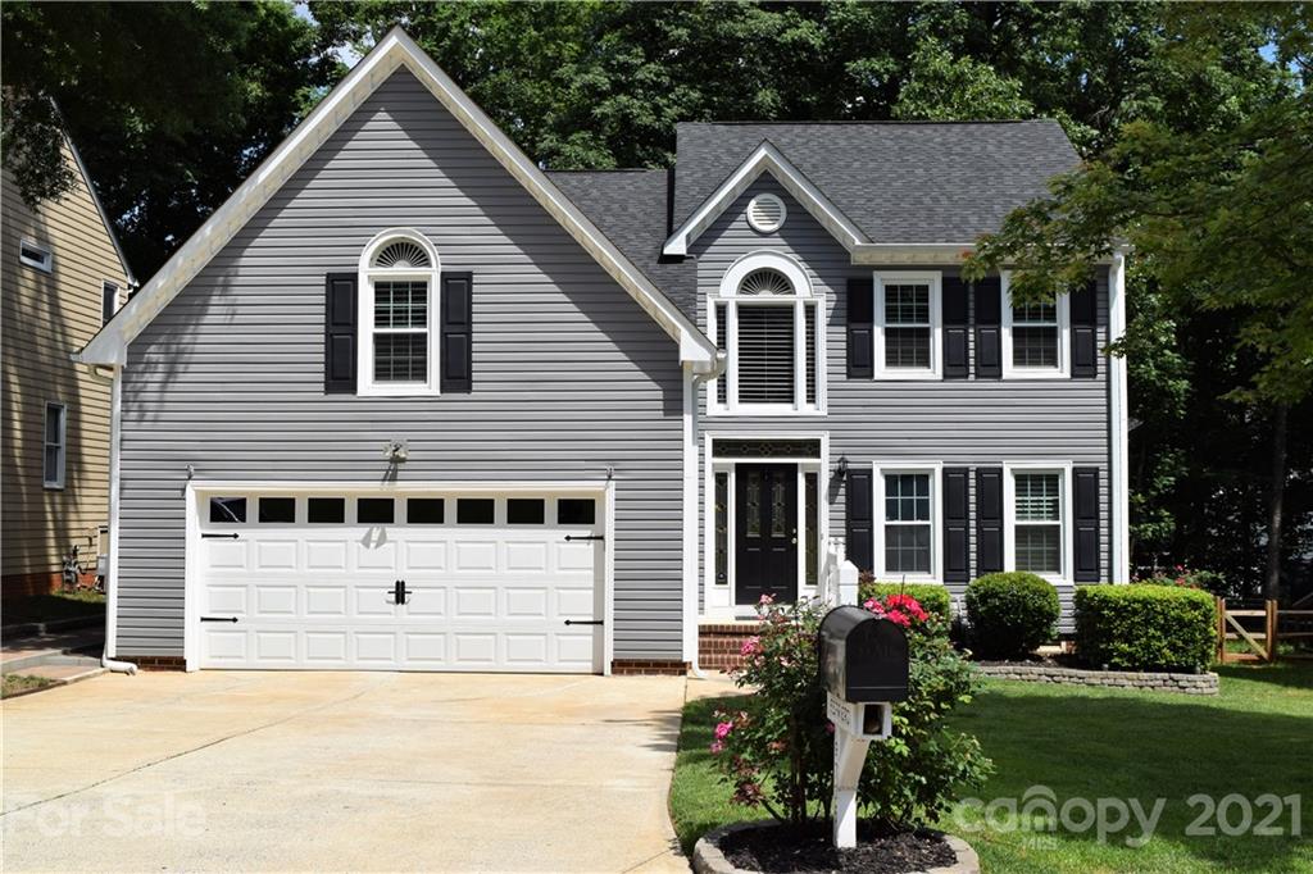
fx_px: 1477
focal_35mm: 40
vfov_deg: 33.0
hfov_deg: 47.9
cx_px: 656
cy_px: 437
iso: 200
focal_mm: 27
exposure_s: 1/400
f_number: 10
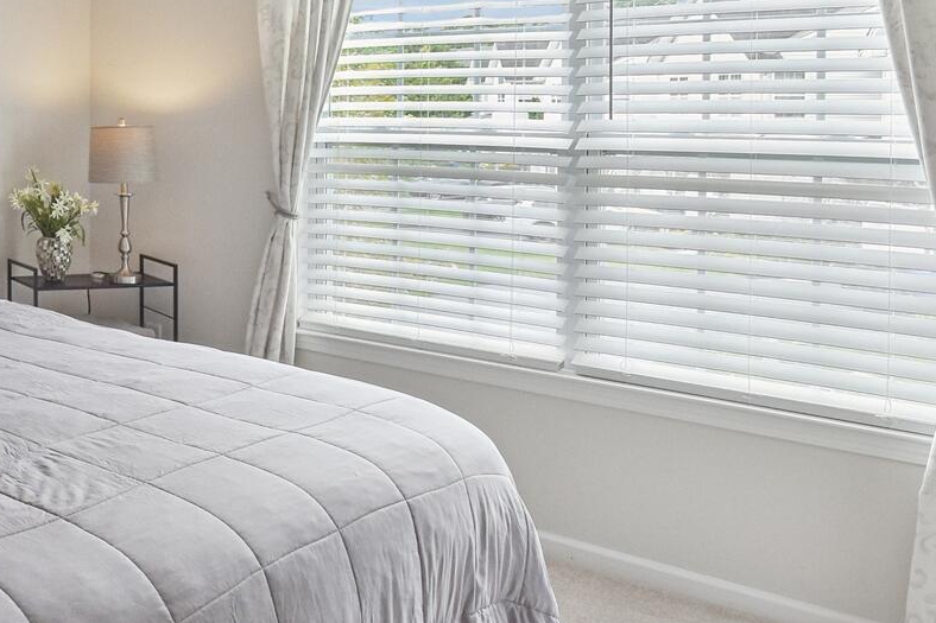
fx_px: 1014
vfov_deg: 33.3
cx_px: -129
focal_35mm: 39
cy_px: 137
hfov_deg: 39.1
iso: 250
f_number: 8
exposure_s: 1/80
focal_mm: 10
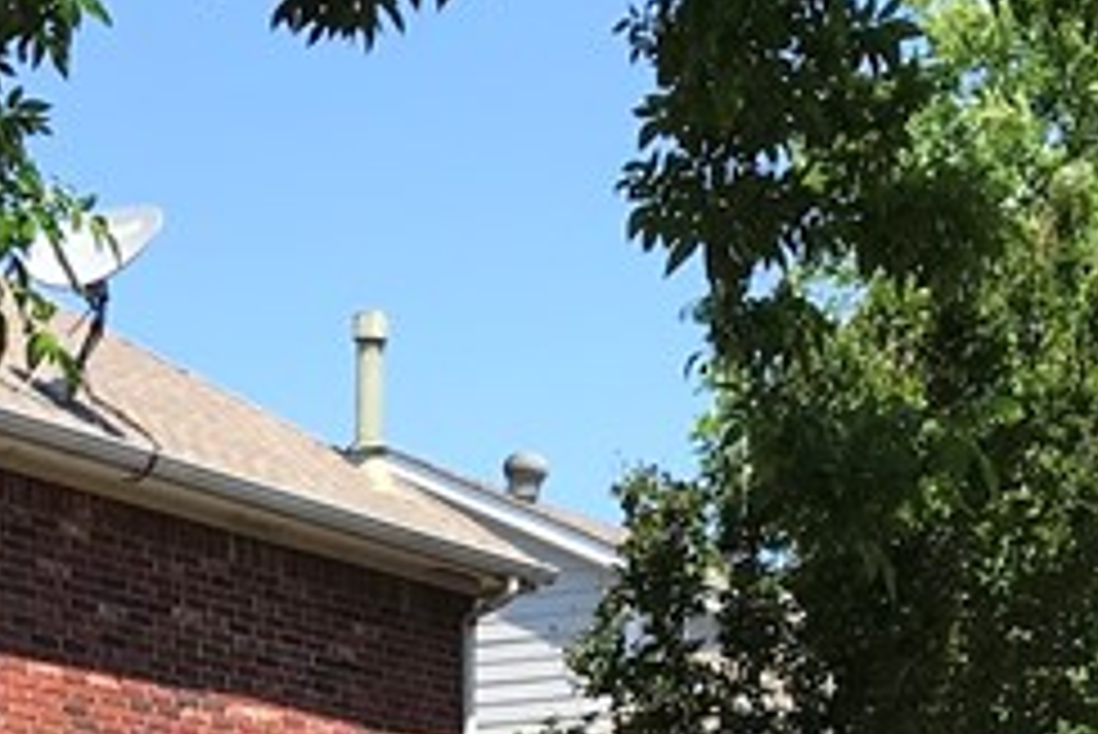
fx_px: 3723
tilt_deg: -1.3
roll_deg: +0.7
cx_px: 441
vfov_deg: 10.5
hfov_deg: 16.8
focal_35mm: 122
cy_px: 1355
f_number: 1.8
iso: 20
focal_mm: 3.99
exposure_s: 1/1064
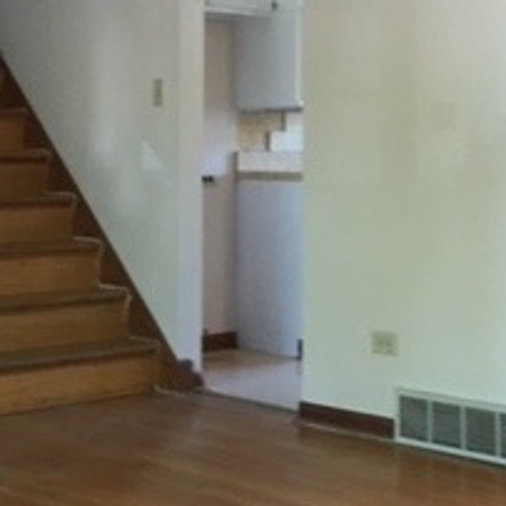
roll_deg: -0.3
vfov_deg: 21.0
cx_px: 376
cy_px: 77
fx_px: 1340
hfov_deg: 21.2
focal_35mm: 81
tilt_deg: +2.2
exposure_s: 1/30
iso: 100
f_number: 2.2
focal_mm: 4.15
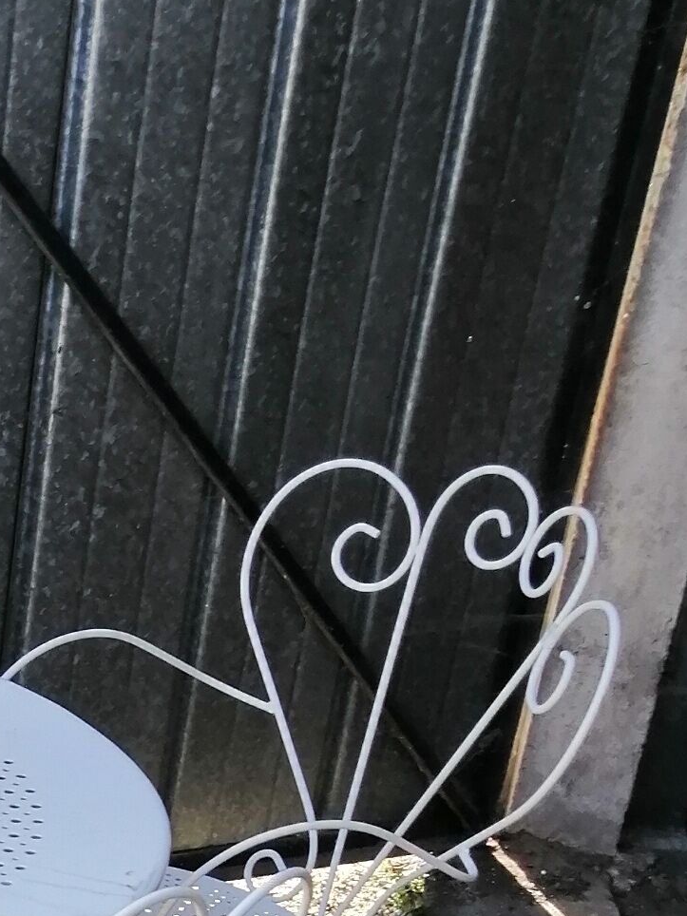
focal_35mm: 88
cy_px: 1148
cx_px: -396
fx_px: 2329
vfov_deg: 20.6
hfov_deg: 15.3
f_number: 1.8
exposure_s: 1/176
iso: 50
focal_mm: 3.96
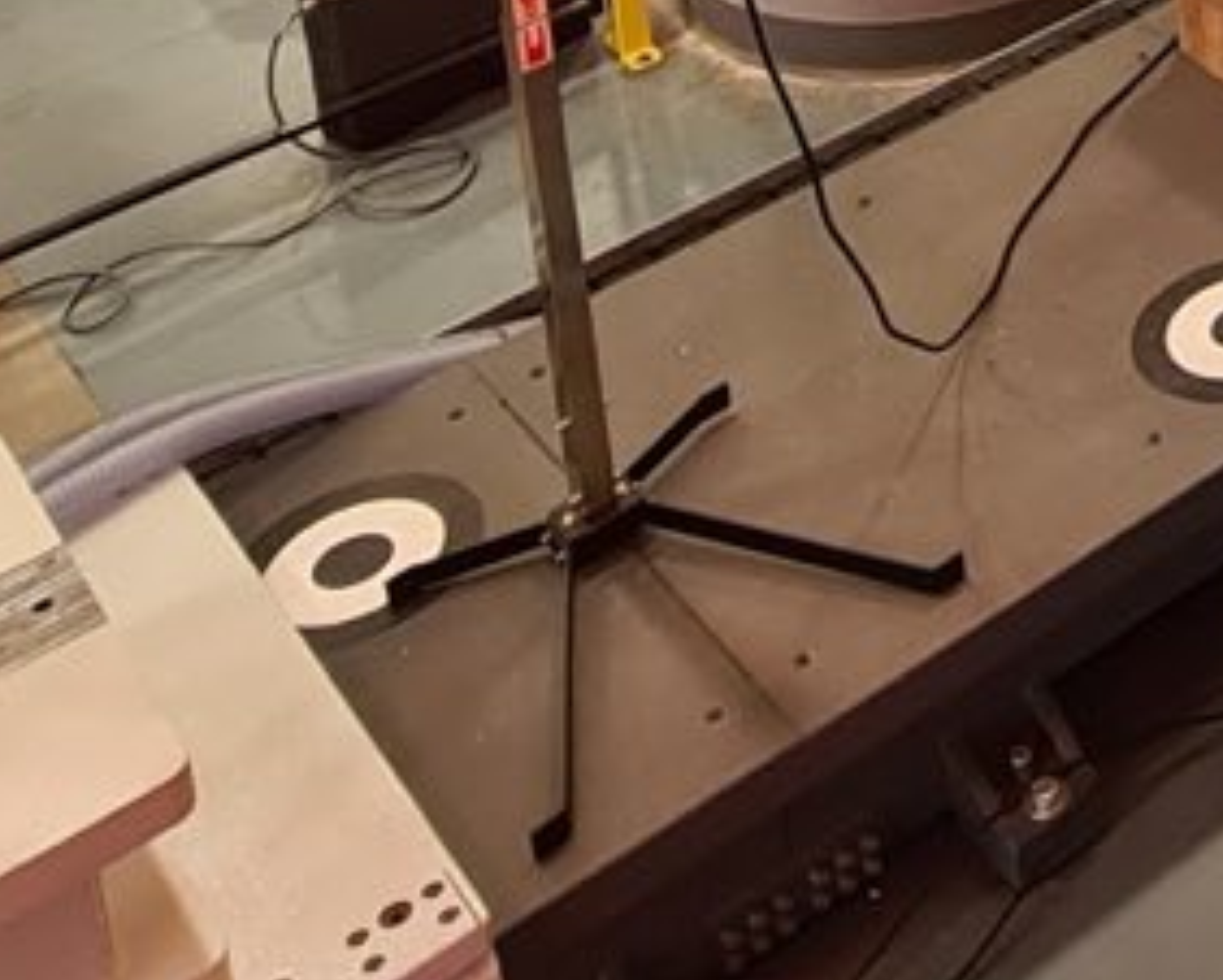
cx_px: 1622
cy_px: -1062
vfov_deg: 15.9
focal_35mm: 72
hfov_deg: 23.2
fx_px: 2608
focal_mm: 2.2
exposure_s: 1/60
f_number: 2.2
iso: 125
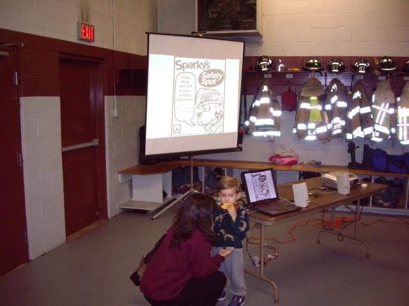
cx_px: 204
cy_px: 153
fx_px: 449
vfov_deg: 37.7
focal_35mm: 38
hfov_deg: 49.0
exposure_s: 1/40
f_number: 2.7
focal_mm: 6.2
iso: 200
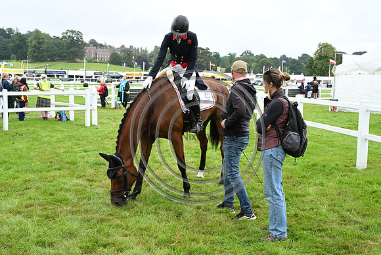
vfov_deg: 30.5
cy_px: 128
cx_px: 190
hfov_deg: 44.5
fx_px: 466
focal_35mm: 44
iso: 2800
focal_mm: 44
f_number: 5.6
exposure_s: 1/1250
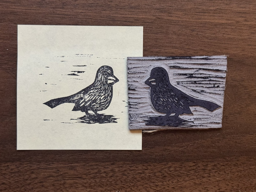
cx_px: 128
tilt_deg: -86.9
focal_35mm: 48
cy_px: 96
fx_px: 355
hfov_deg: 39.7
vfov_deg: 30.3
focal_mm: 6.76
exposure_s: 1/60
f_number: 1.78
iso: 250
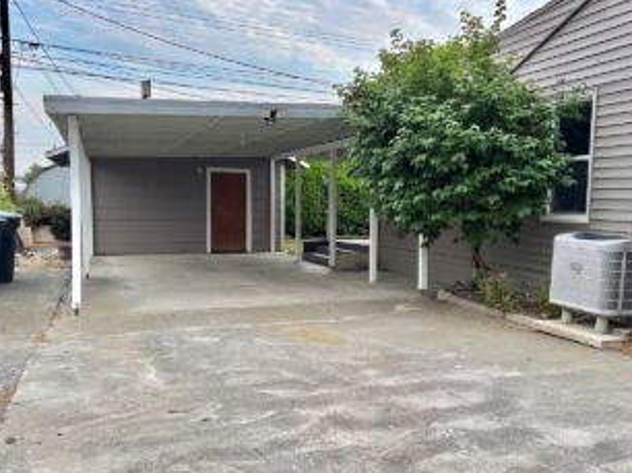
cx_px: 355
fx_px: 620
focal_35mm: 34
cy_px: 260
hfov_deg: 53.8
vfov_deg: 41.7
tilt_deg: -5.7
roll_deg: -1.6
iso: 50
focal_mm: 5.96
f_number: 1.6
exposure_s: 1/466
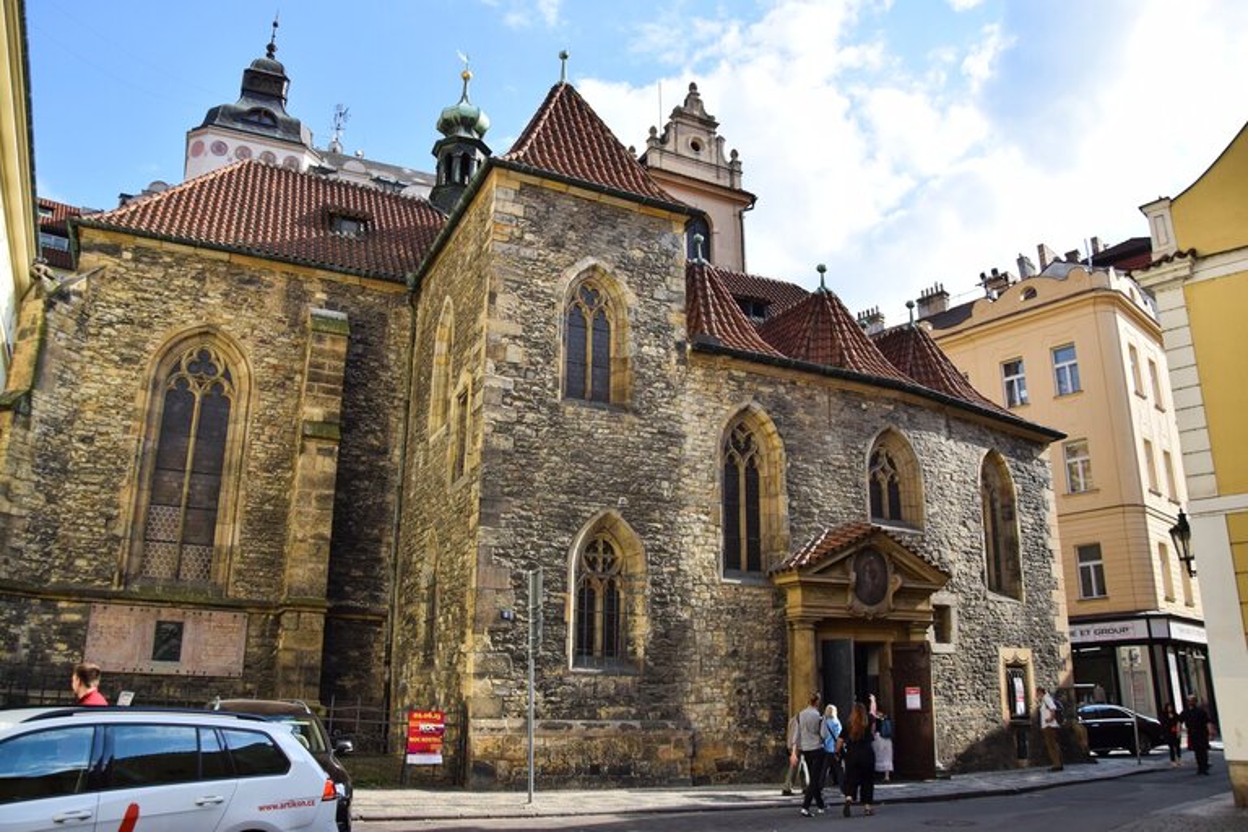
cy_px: 416
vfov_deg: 47.9
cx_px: 624
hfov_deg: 67.4
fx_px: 936
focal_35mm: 27
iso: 400
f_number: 6.3
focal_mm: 18
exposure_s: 1/1600
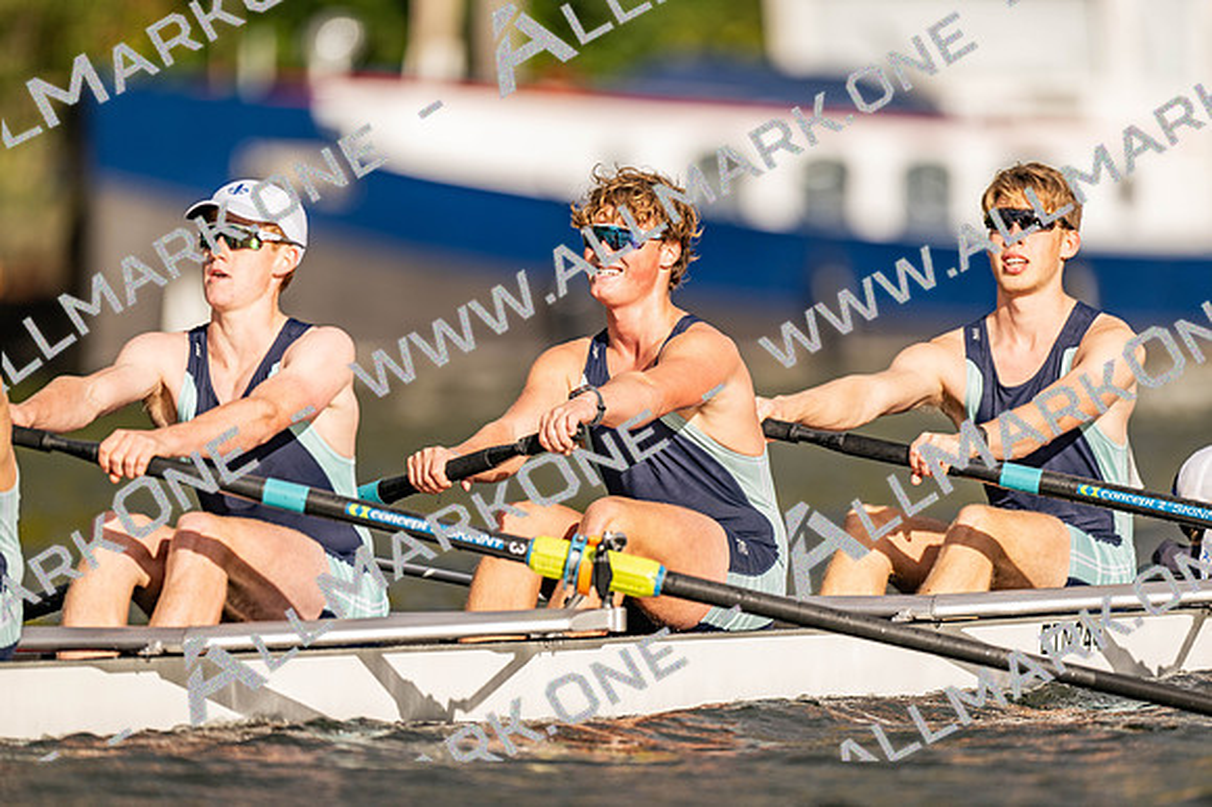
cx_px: 606
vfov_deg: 2.3
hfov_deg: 3.4
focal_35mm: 600
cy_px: 404
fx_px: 20192
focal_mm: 600
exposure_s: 1/2500
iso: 110
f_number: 4
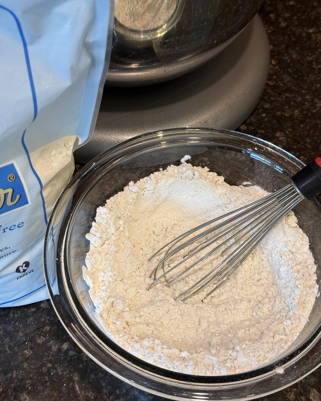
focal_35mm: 51
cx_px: 163
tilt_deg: -54.5
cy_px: 201
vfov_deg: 36.7
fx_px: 606
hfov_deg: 29.7
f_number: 1.78
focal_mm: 6.76
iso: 80
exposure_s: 1/60
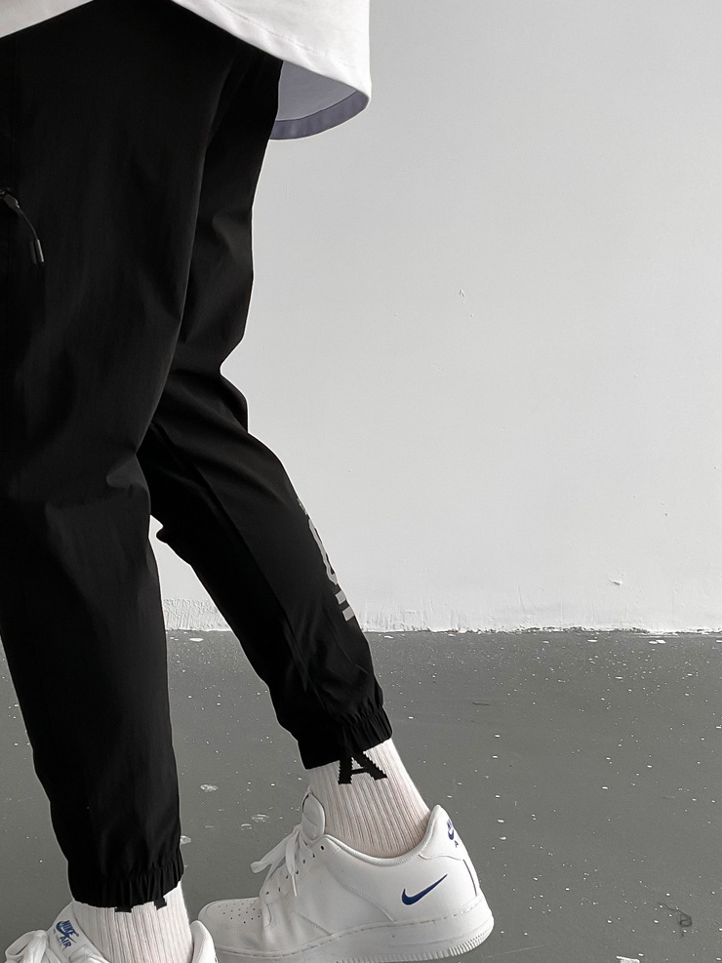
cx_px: 138
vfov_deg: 40.4
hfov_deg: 30.1
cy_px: 448
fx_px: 1307
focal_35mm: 47
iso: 64
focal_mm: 3
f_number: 1.8
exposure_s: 1/90
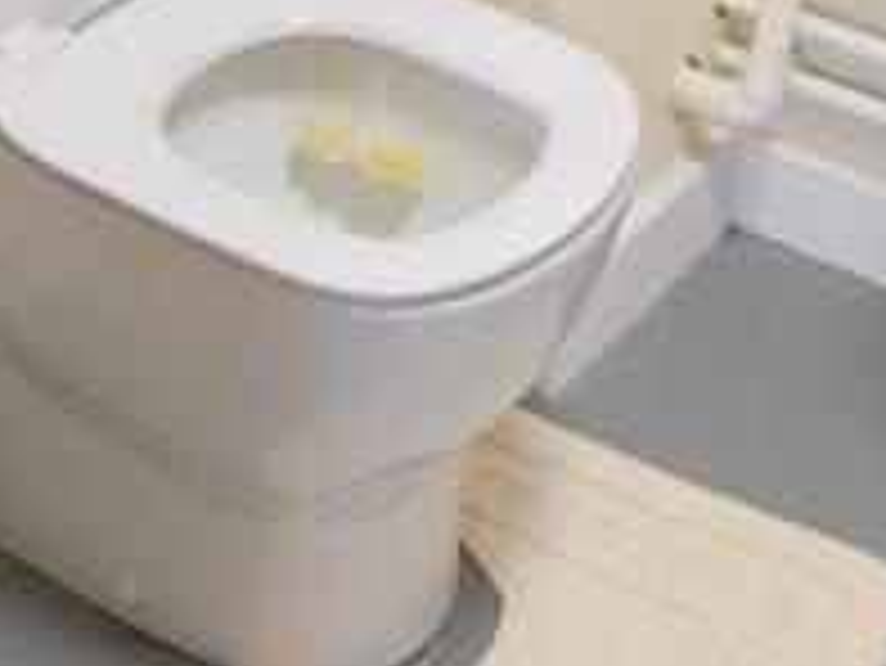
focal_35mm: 105
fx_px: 2689
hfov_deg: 18.7
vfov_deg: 11.8
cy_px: -857
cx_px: 567
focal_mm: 14
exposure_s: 1/60
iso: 1250
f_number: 5
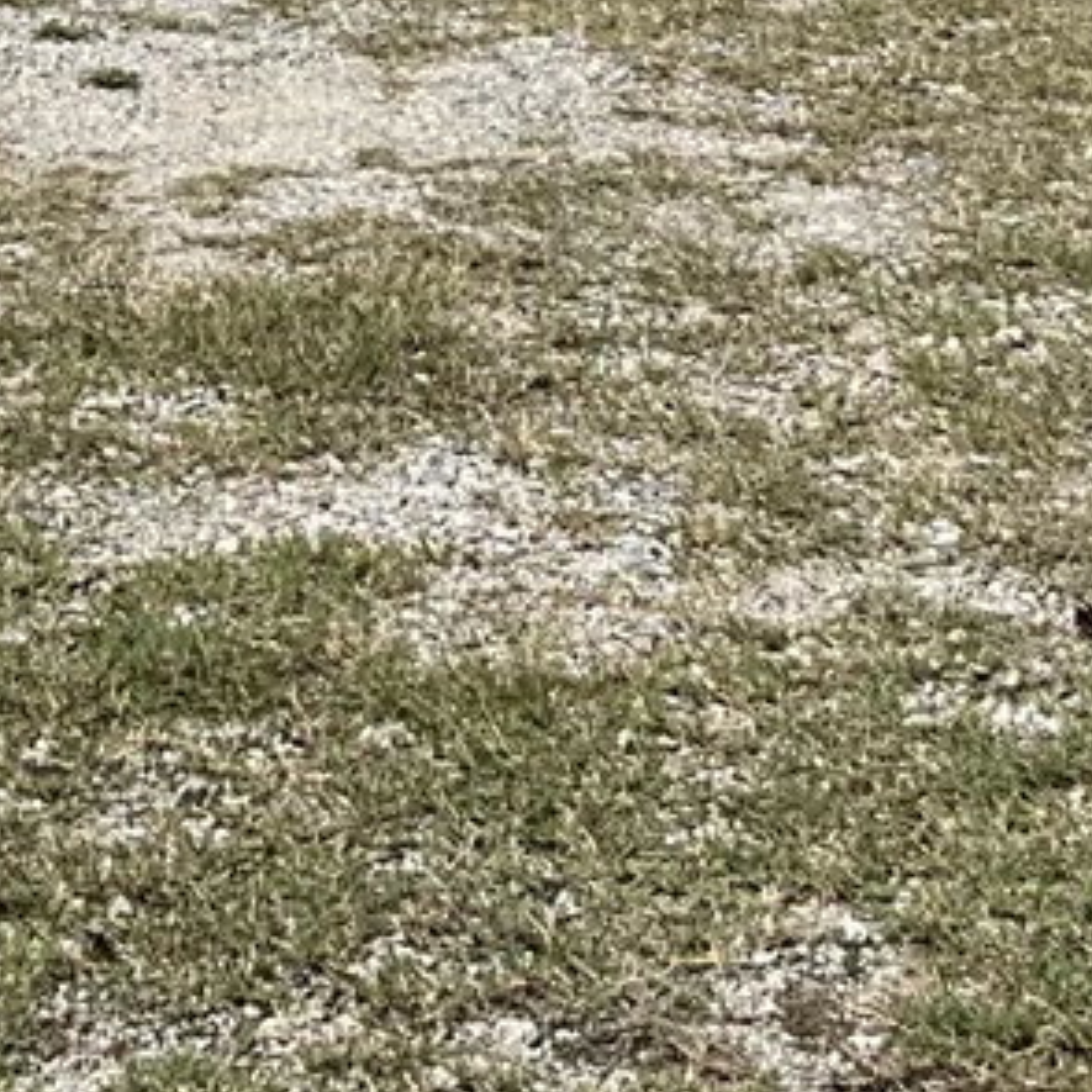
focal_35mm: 139
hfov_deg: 12.3
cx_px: -222
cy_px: -663
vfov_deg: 11.9
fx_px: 4961
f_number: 1.8
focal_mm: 3
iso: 25
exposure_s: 1/3125
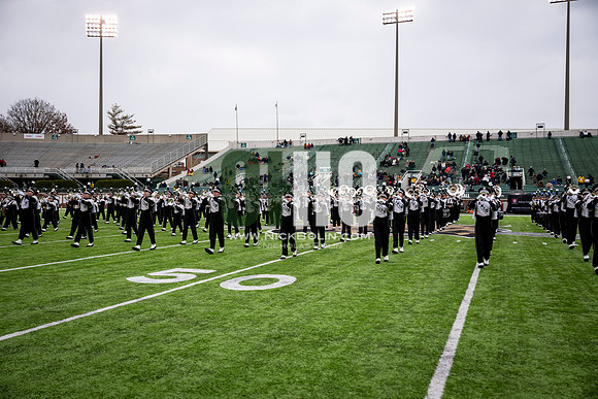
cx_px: 299
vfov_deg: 42.3
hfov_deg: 60.3
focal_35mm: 31
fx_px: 515
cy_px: 200
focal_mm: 31
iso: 100
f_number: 2.8
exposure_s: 1/500
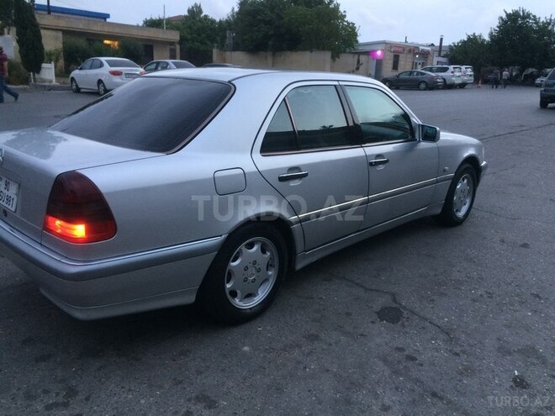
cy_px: 208
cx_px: 278
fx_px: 465
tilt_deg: -16.2
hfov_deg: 61.7
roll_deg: -2.3
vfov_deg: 48.2
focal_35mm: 29
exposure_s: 1/33
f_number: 2.2
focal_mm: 4.15
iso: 100
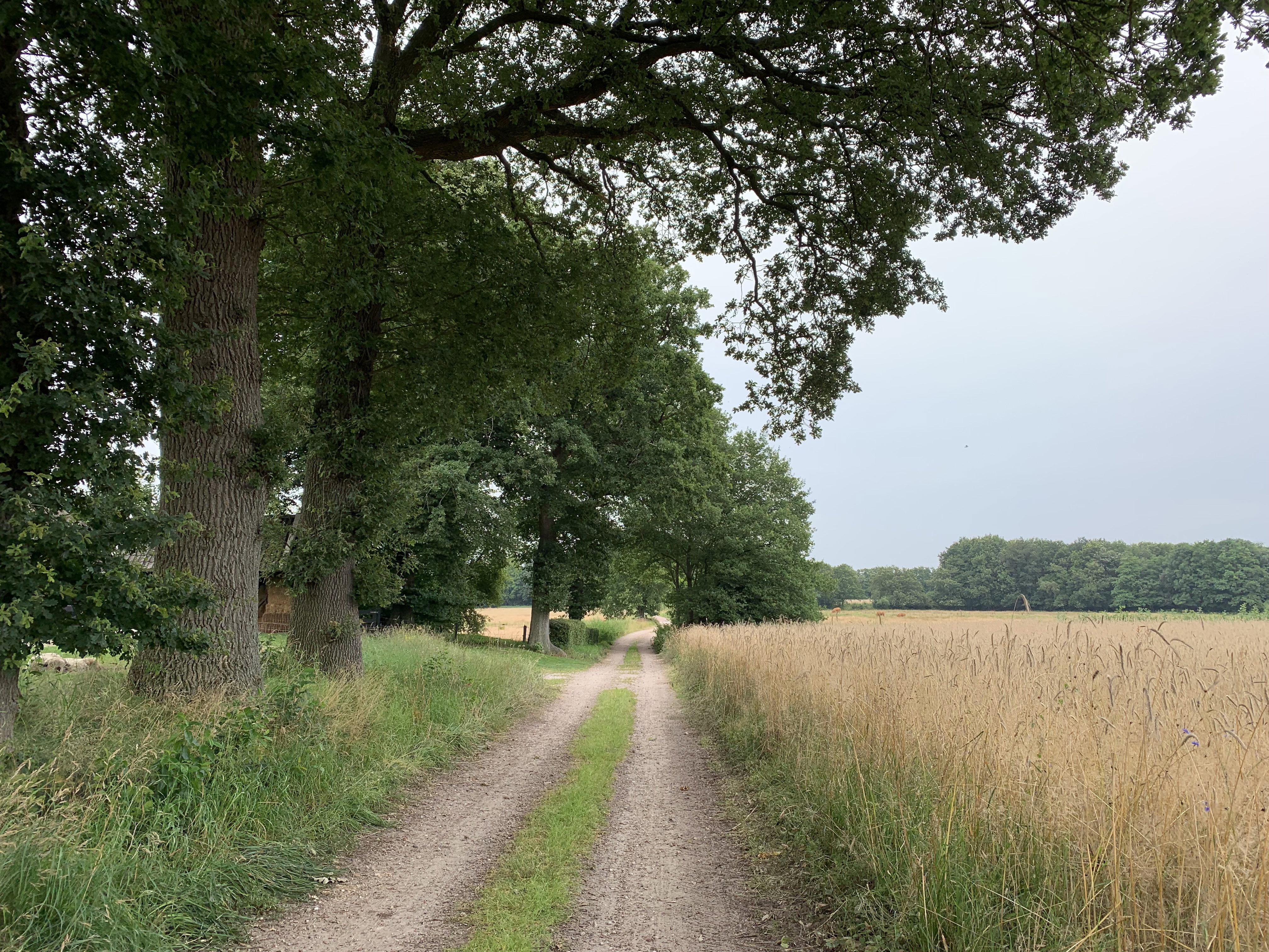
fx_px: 953
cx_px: 634
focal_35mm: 26
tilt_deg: +3.4
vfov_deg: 53.1
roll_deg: +0.6
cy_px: 476
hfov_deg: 67.3
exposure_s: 1/561
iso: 25
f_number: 1.8
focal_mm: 4.25
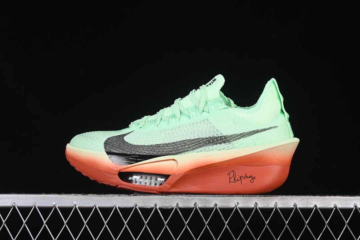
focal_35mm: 75
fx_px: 750
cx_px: 180
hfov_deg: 27.0
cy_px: 120
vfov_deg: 18.2
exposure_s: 1/80
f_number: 8
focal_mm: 50
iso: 160
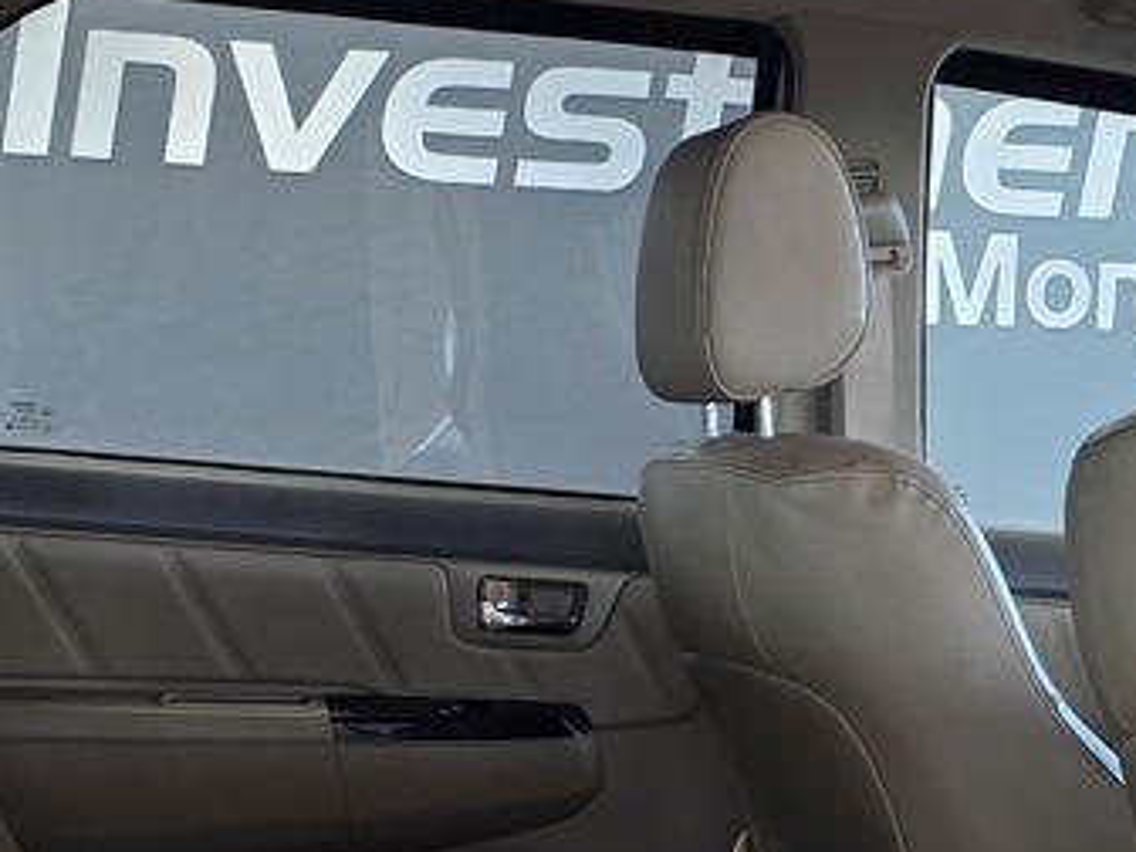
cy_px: 923
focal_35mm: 70
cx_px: 754
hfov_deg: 27.6
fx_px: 2297
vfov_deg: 20.1
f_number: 1.7
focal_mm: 6.25
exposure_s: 1/100
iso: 125
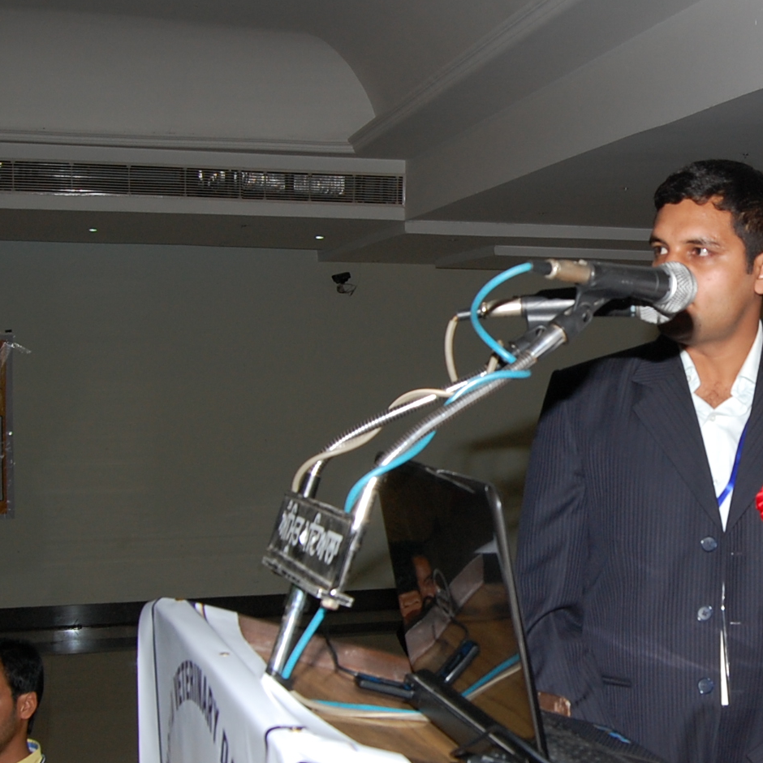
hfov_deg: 30.2
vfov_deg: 31.1
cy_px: 390
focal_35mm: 55
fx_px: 1372
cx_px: 635
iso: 400
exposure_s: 1/125
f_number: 7.1
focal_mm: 18
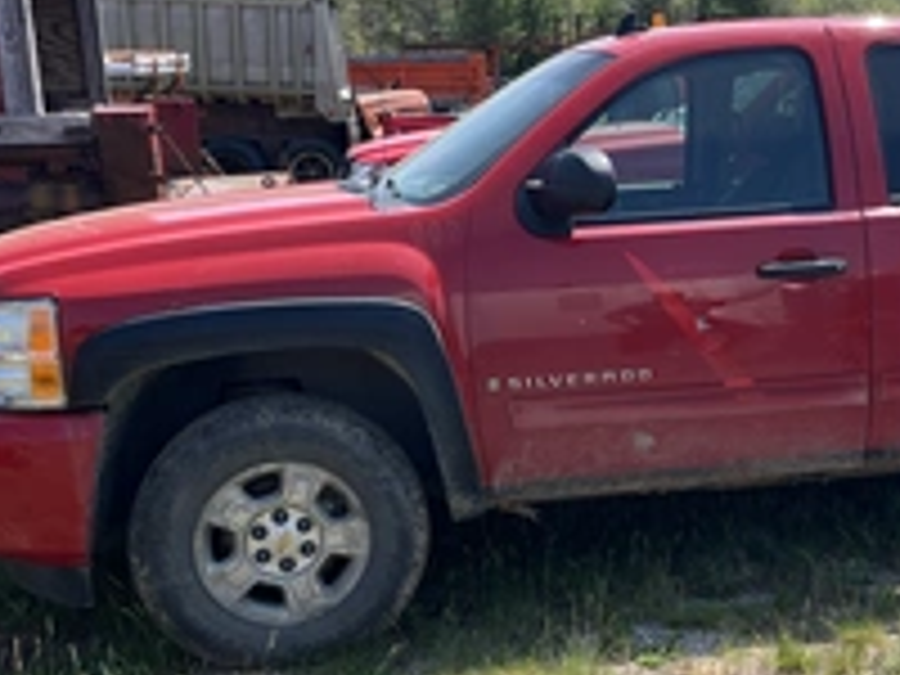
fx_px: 1352
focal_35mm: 52
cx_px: 752
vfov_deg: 28.0
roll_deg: -0.1
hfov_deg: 35.3
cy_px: 360
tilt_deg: -9.7
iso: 50
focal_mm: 5.1
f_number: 1.6
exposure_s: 1/1695
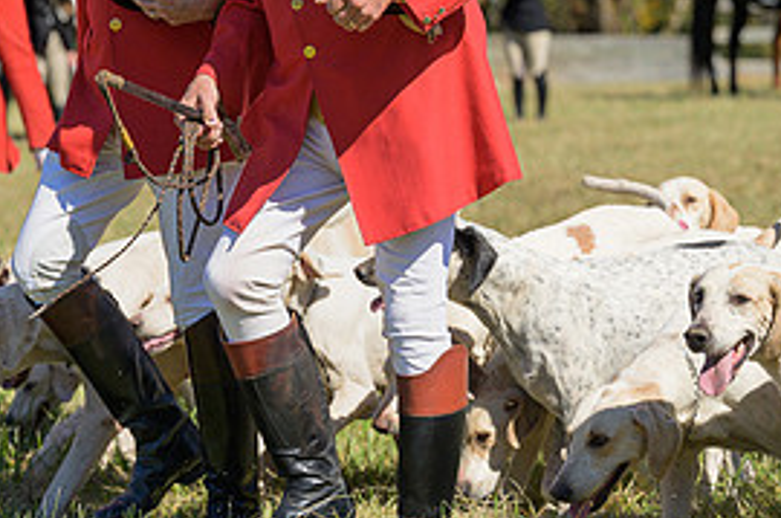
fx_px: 4418
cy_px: 24
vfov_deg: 6.7
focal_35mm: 204
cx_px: 110
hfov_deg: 10.1
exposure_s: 1/1250
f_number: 4
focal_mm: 95
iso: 200
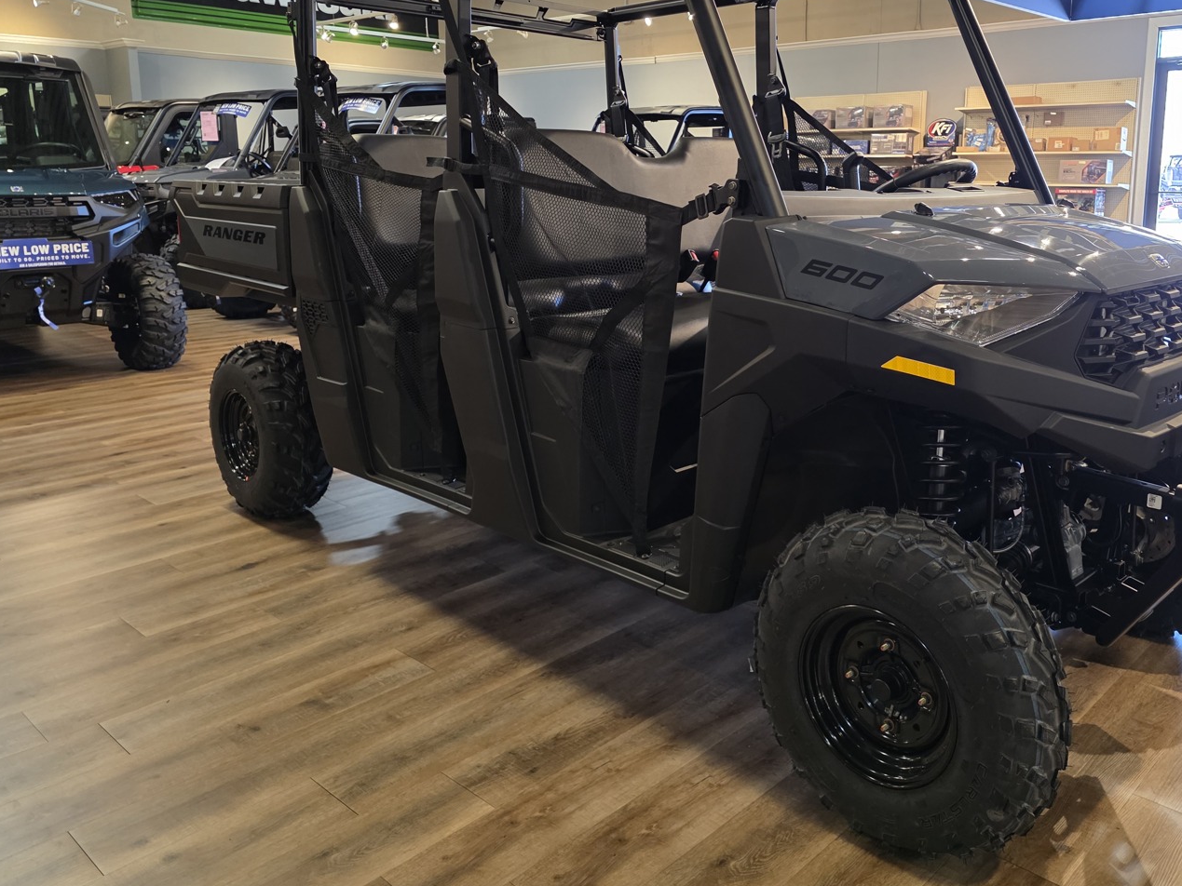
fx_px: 990
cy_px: 357
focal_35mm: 29
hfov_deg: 61.2
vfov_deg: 48.0
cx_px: 705
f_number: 1.7
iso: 640
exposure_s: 1/120
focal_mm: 6.3
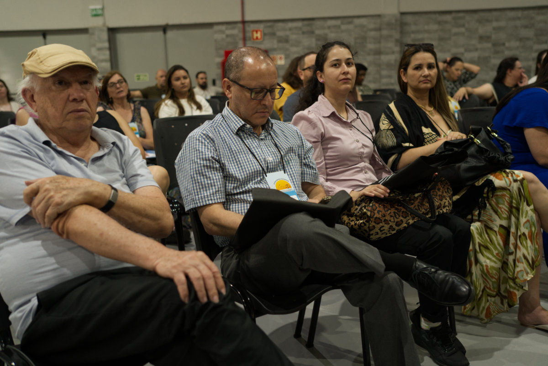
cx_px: 274
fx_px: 533
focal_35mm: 35
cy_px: 183
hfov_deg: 54.4
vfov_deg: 37.9
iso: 2000
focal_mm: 35
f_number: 2.8
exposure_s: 1/100
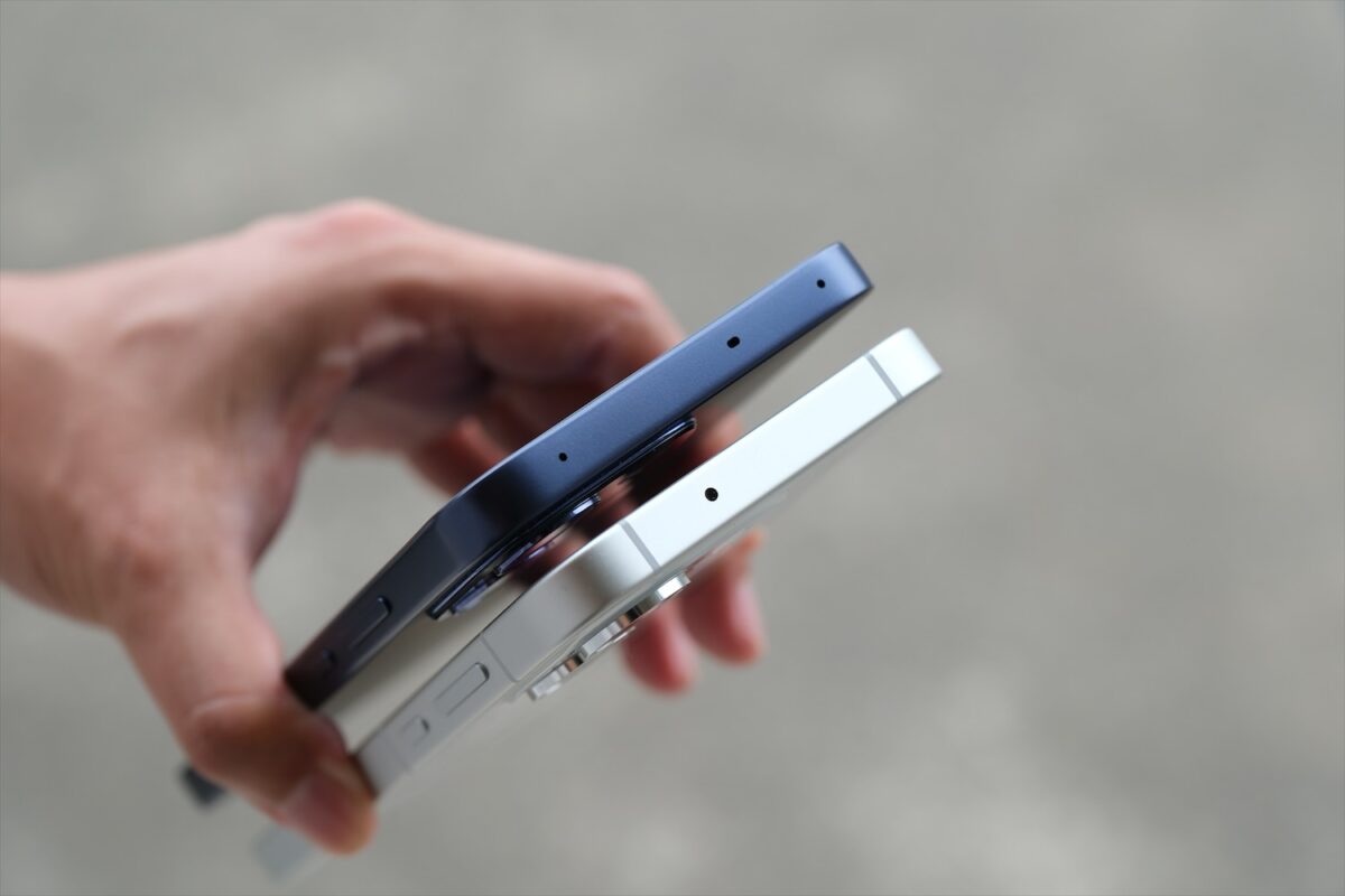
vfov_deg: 16.5
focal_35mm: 83
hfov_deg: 24.5
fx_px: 3101
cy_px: 448
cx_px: 672
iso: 160
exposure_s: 1/220
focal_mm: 55
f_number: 4.5
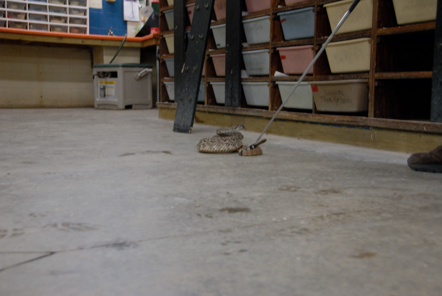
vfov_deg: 28.2
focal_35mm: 48
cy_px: 148
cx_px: 221
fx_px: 590
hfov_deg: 41.1
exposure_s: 1/40
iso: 800
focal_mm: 32
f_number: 4
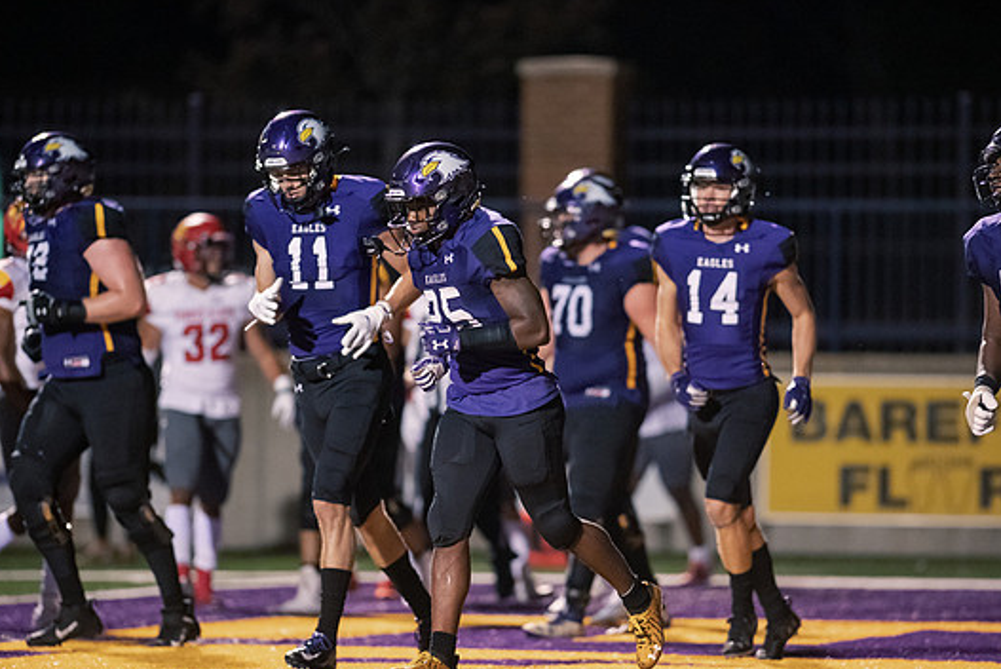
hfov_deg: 6.2
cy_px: 349
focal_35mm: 330
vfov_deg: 4.2
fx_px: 9180
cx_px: 507
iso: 6400
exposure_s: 1/800
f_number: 2.8
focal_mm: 300
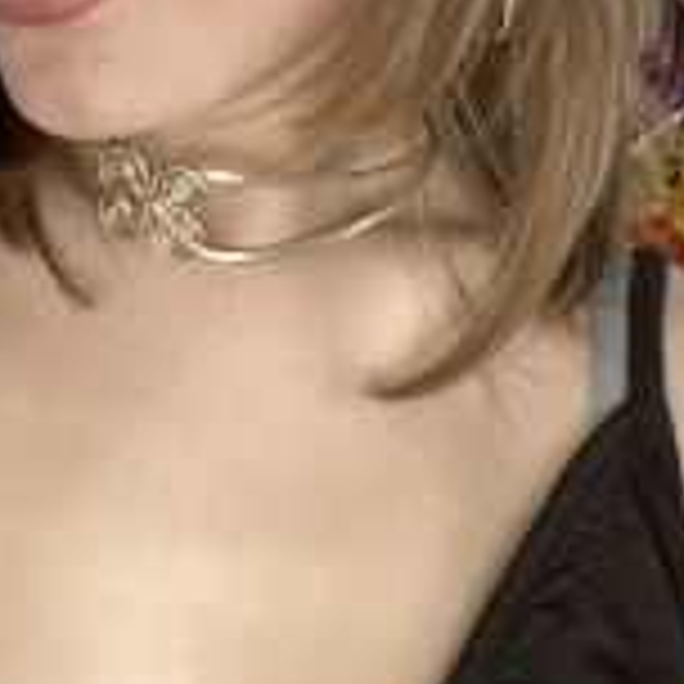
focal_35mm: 60
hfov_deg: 28.5
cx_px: 248
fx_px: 1341
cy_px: 65
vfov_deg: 27.5
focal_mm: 2.71
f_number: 2.2
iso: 400
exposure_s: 1/57
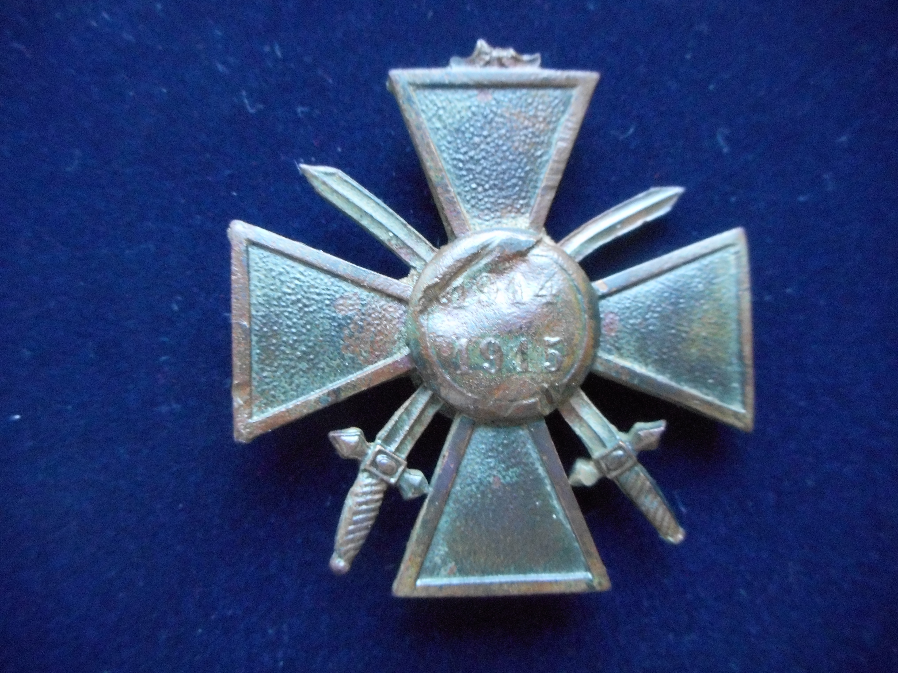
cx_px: 449
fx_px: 649
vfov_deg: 54.9
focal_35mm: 25
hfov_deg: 69.4
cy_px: 336
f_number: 3.7
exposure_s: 1/25
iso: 800
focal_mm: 4.5
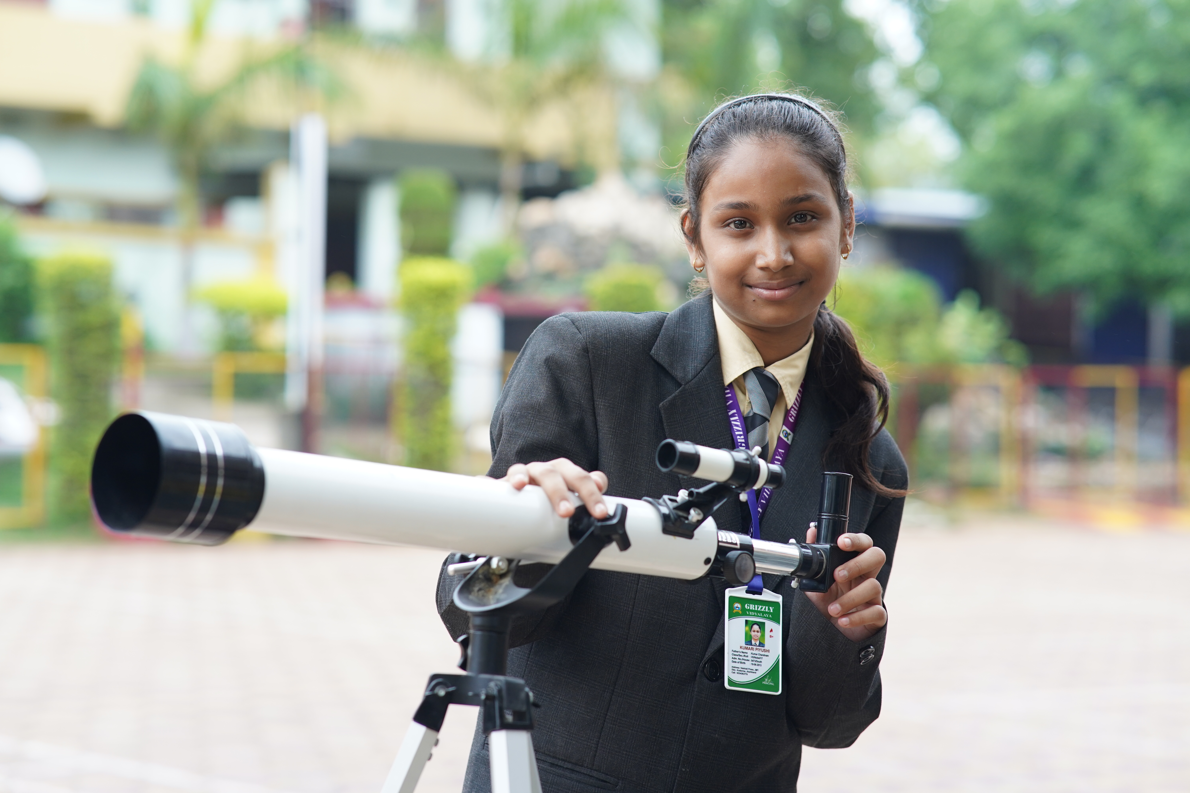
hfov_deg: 23.9
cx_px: 595
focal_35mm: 85
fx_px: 2810
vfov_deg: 16.1
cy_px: 396
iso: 800
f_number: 3.2
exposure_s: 1/160
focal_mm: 85
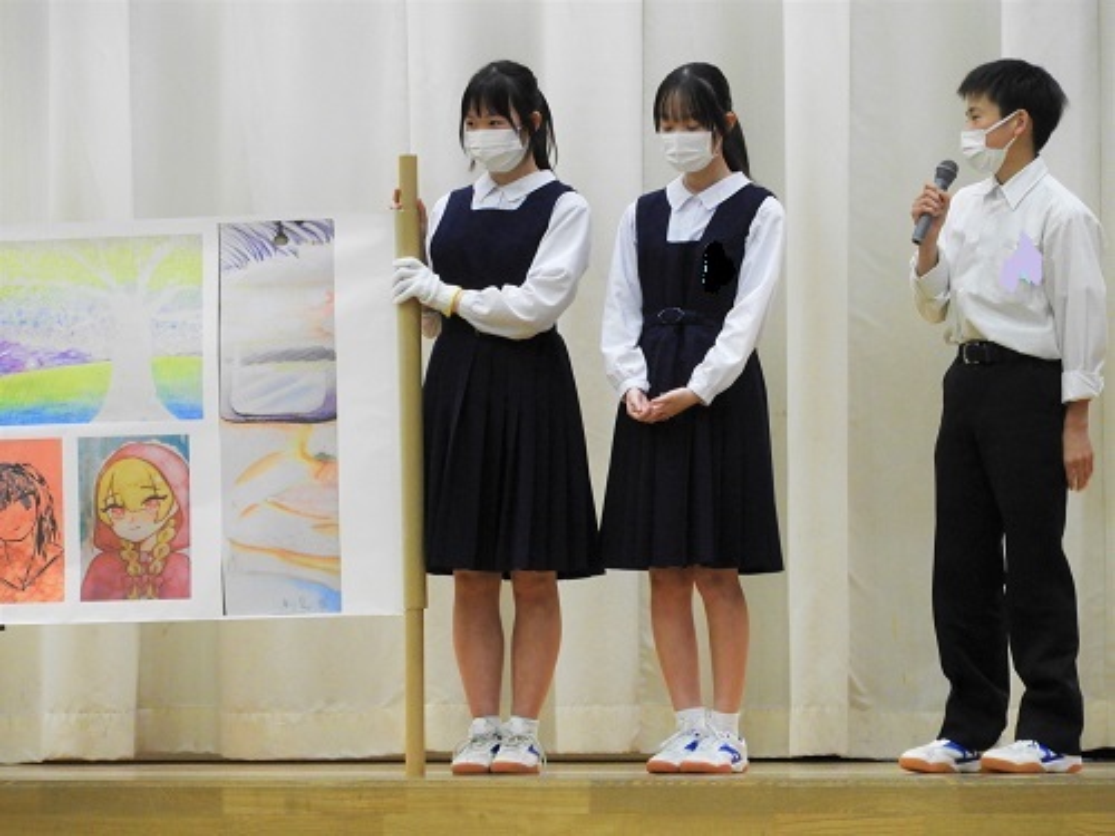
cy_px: 418
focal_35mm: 400
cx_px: 558
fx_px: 12884
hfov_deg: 5.0
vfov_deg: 3.7
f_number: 5.6
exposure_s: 1/25
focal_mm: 71.7
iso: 800
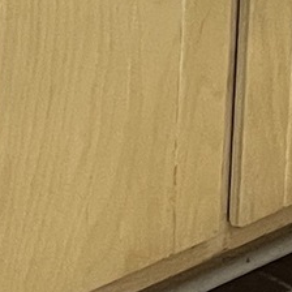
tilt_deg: -20.4
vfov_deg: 7.2
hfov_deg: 7.4
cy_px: -222
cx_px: 76
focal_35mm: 236
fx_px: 2252
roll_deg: -1.8
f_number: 1.6
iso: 320
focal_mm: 5.1
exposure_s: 1/60
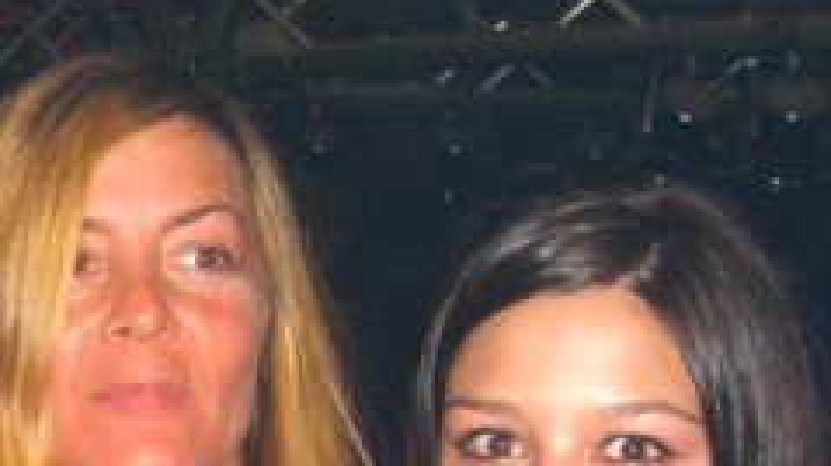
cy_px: 664
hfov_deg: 20.1
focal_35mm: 104
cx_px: 70
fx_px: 2290
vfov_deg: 11.2
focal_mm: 7.9
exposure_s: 1/60
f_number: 2.8
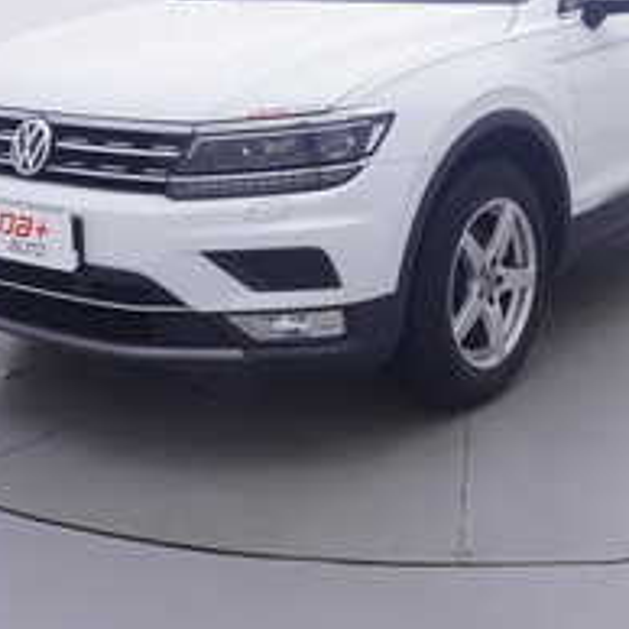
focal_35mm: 54
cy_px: 41
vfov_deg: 29.9
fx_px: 1114
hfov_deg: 30.9
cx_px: 485
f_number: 5
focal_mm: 15
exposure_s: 1/80
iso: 200
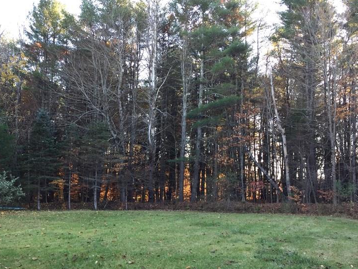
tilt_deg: +5.2
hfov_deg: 45.4
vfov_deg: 35.1
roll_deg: -1.2
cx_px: 136
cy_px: 156
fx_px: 424
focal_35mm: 41
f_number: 2.2
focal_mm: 4.15
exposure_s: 1/60
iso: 32
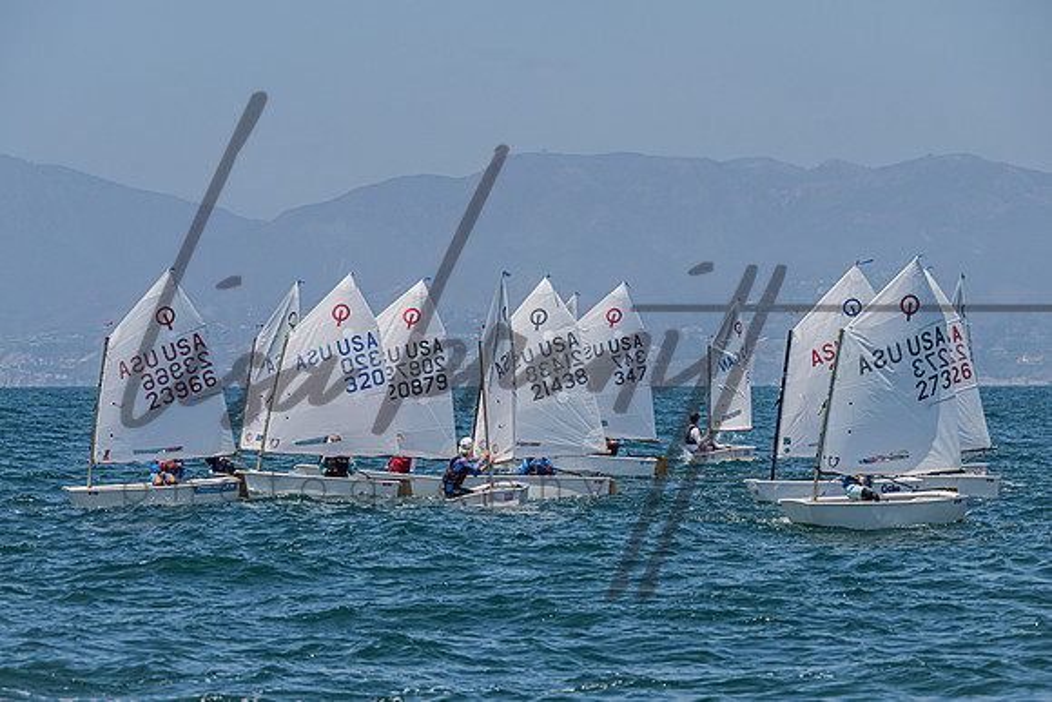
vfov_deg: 6.5
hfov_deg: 9.8
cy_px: 390
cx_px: 521
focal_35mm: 210
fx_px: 6148
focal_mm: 165
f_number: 7.6
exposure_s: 1/1250
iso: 250
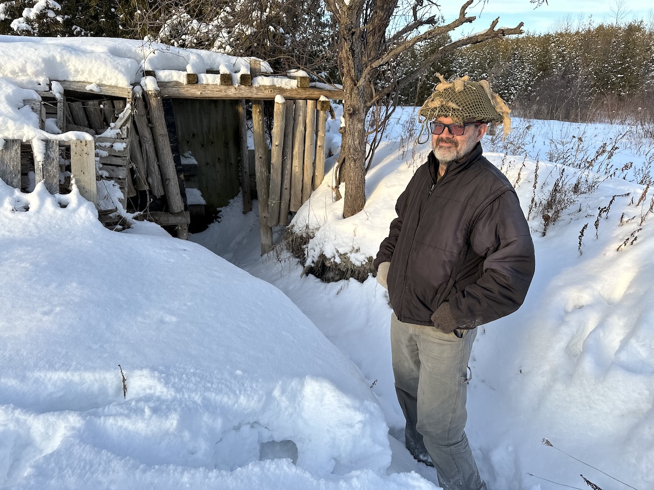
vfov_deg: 56.8
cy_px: 245
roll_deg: +0.5
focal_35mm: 24
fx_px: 453
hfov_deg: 71.6
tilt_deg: -19.1
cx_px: 327
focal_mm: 6.86
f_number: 1.78
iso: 80
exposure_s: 1/587
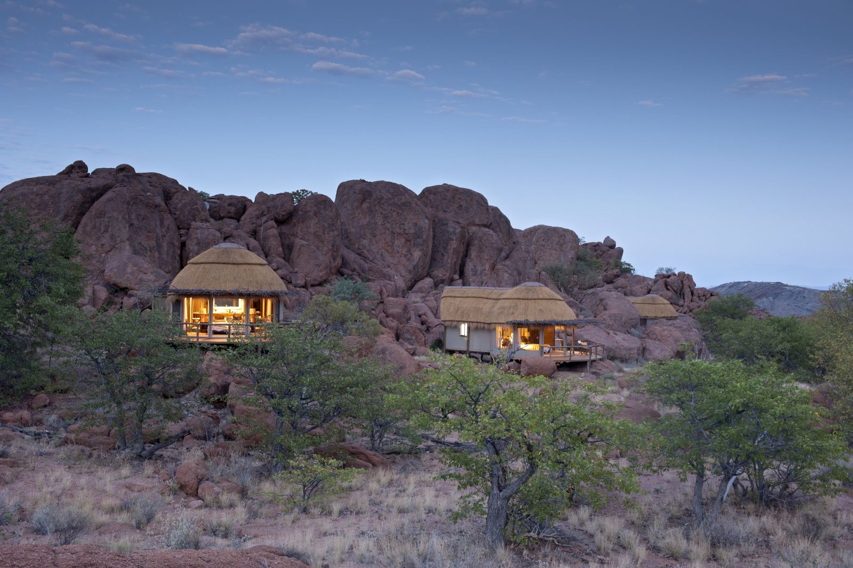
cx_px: 426
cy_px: 284
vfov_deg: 38.8
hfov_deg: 55.8
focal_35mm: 34
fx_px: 805
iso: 800
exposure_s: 5
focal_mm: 34
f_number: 8
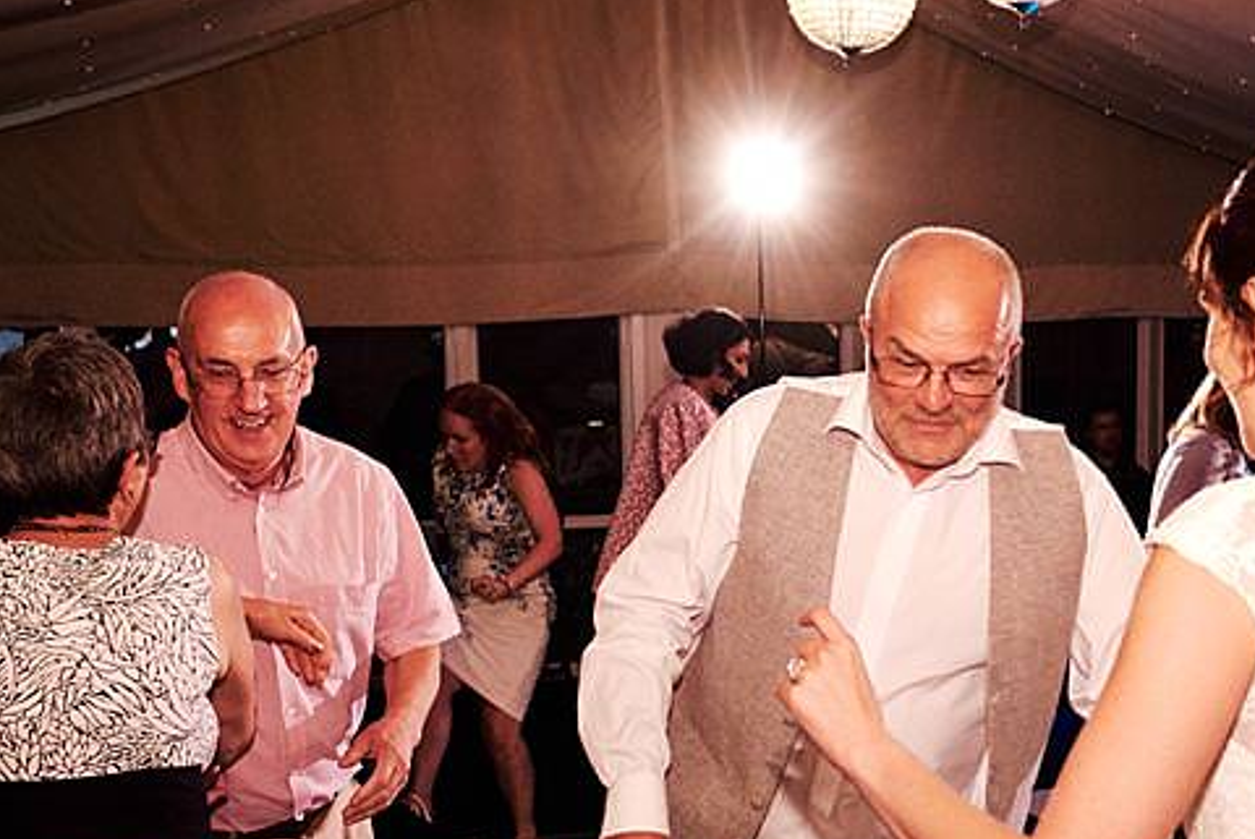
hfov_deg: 38.9
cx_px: 881
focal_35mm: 50
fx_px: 1745
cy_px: 653
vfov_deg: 26.6
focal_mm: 16
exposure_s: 1/160
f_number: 3.6
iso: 6400
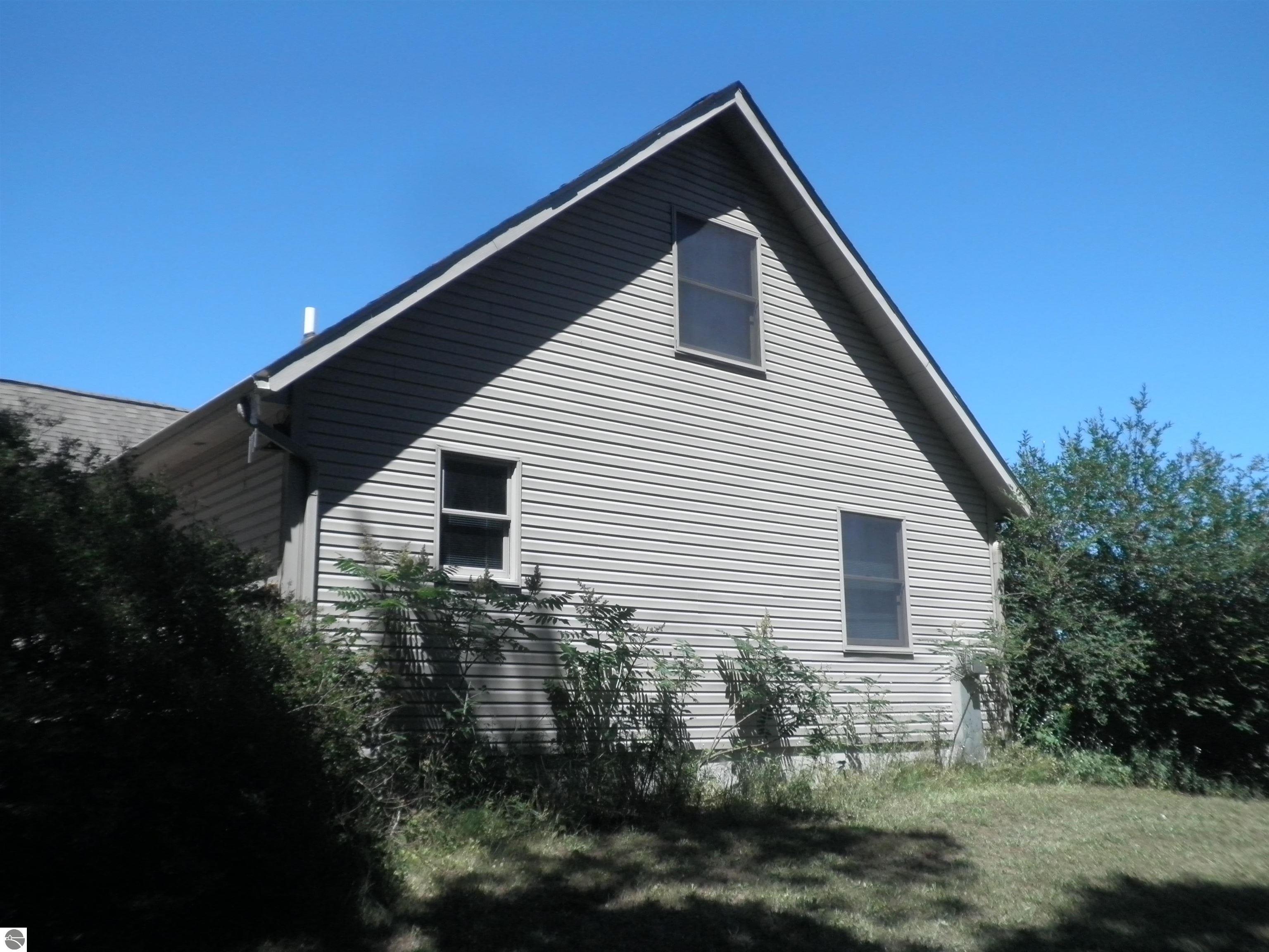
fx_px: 1136
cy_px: 476
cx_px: 634
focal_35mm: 31
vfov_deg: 45.4
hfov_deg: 58.4
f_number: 8.4
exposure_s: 1/250
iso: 125
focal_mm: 5.5
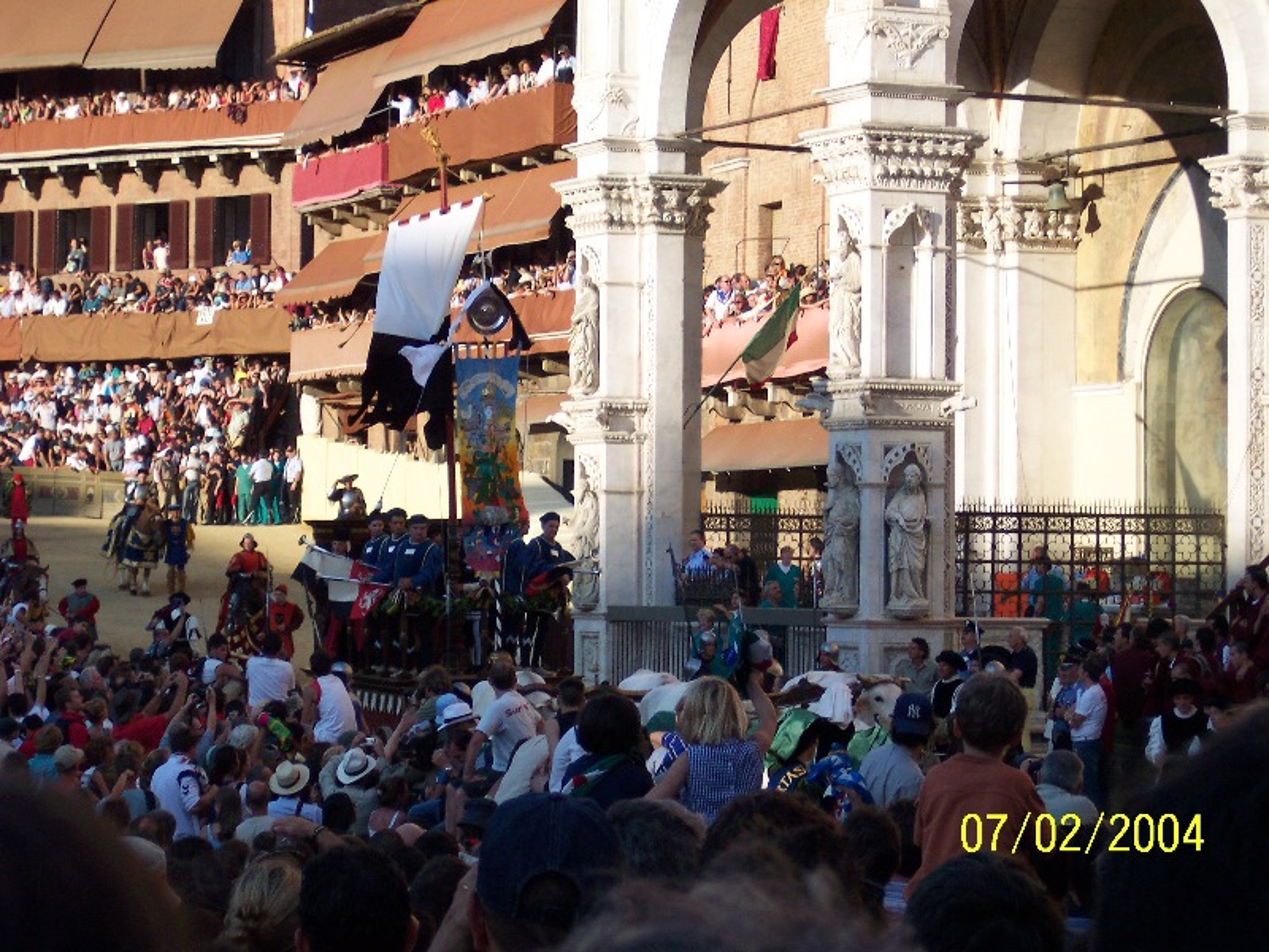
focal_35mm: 114
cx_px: 634
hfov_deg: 17.3
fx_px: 4179
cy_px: 476
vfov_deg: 13.0
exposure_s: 1/500
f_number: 4.8
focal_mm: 24
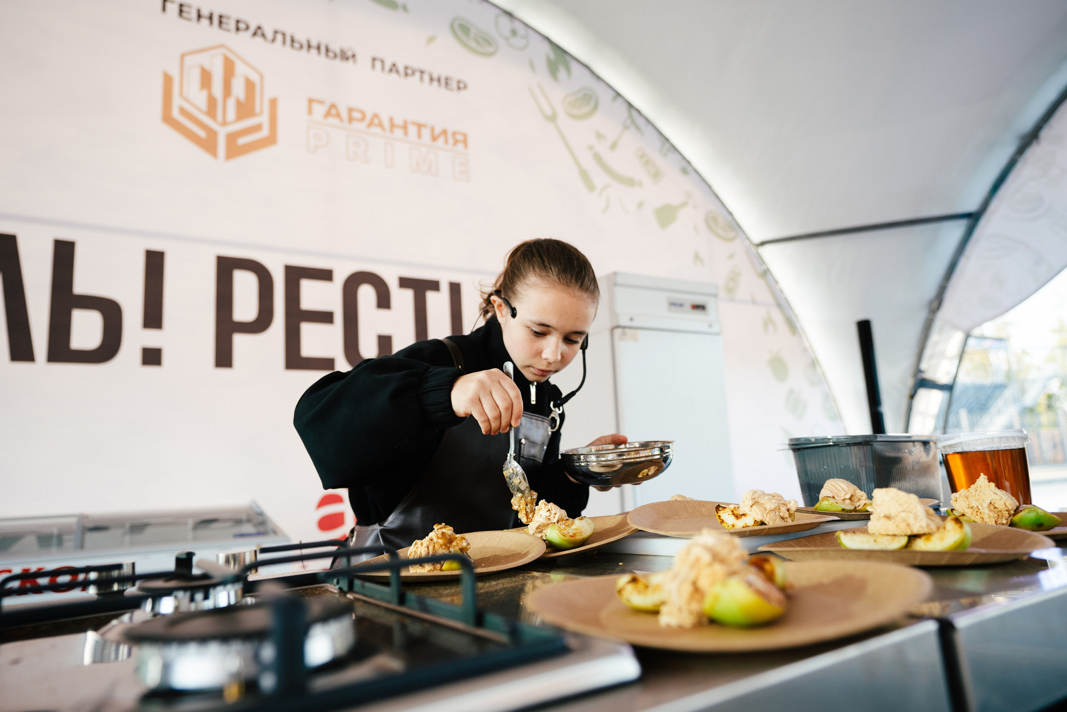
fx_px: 687
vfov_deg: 54.8
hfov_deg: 75.7
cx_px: 534
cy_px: 356
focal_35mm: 23
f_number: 2.8
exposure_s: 1/320
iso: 400
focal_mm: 22
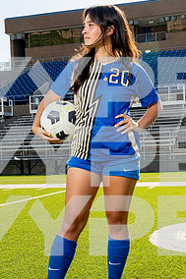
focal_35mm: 65
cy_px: 157
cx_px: 80
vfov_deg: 30.9
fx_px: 504
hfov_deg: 20.9
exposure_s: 1/250
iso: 320
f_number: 10
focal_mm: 41
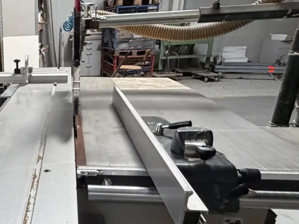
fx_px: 337
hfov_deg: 42.9
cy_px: 166
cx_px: 19
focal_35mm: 39
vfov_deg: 36.1
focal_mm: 2.22
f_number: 2.2
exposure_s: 1/120
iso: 320
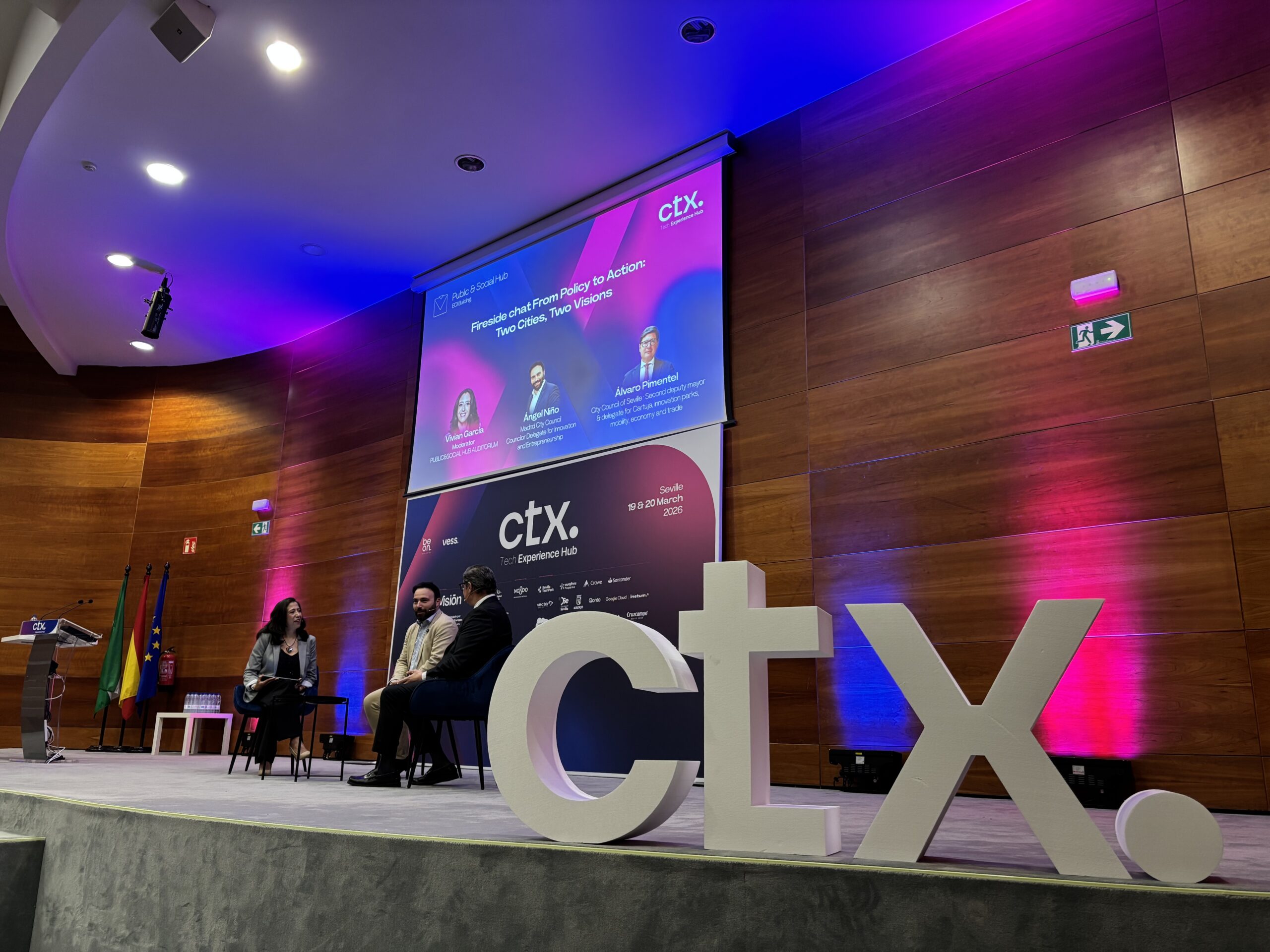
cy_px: 476
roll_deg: -1.3
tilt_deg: +13.6
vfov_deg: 53.1
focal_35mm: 26
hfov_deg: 67.3
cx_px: 635
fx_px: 954
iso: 250
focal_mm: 5.96
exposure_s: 1/50
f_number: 1.6
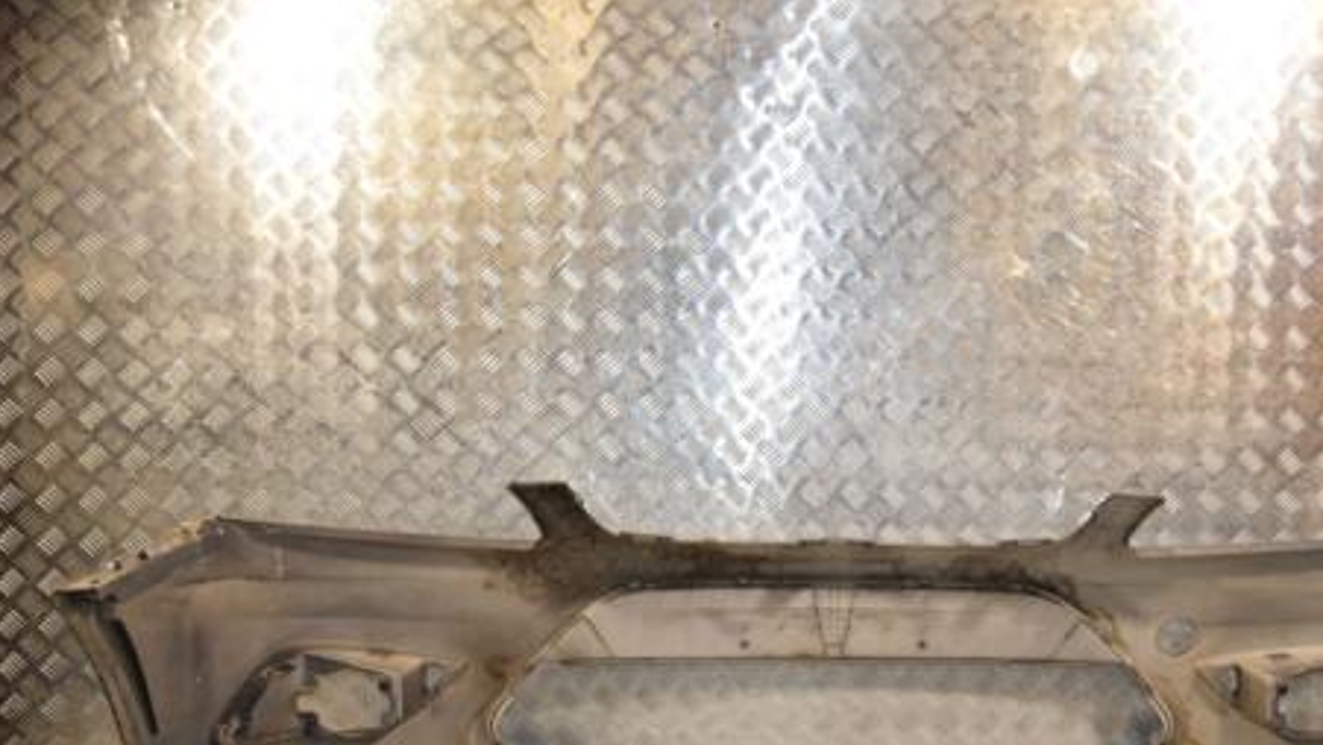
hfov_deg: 44.0
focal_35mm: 46
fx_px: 1614
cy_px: 443
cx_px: 865
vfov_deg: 25.9
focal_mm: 22
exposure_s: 1/200
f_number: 5.6
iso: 800
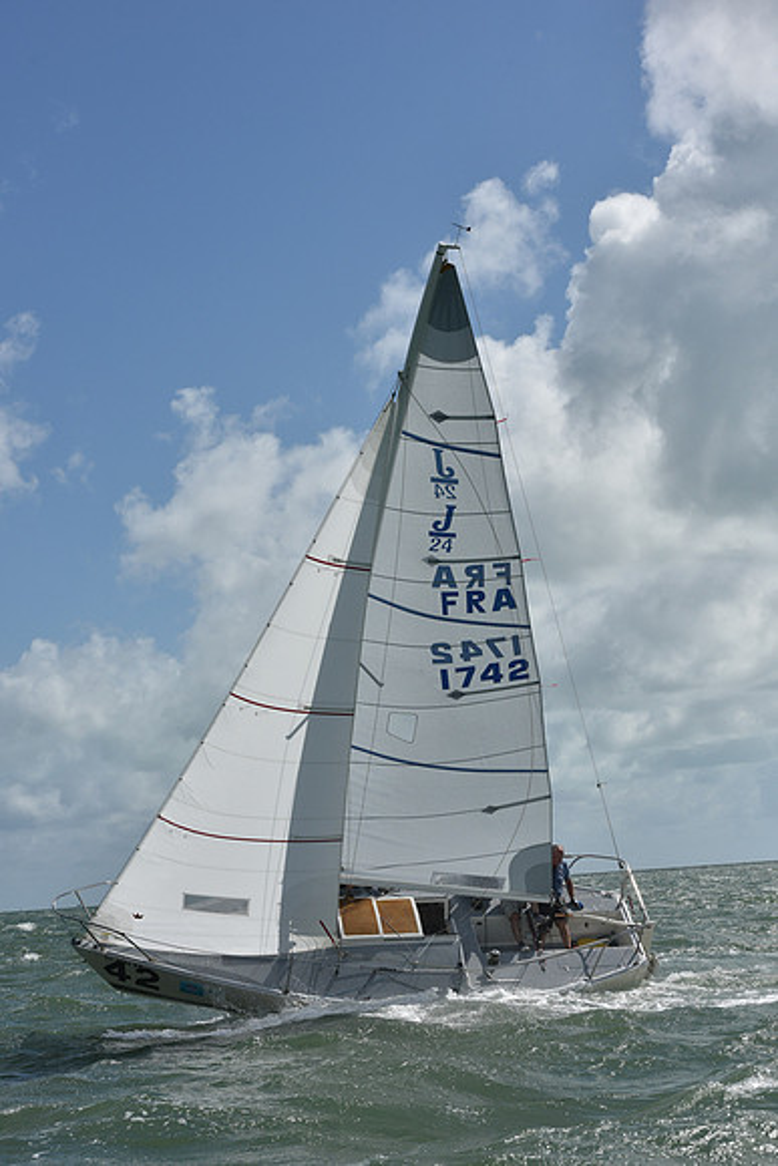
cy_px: 583
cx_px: 389
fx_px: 2268
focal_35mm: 70
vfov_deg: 28.8
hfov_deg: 19.5
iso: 250
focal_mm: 70
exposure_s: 1/1600
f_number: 10
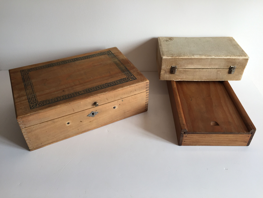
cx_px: 132
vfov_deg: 48.2
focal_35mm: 29
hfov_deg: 61.7
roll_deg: +1.4
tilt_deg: -37.8
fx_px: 220
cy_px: 99
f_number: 2.2
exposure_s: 1/100
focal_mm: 4.15
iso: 50
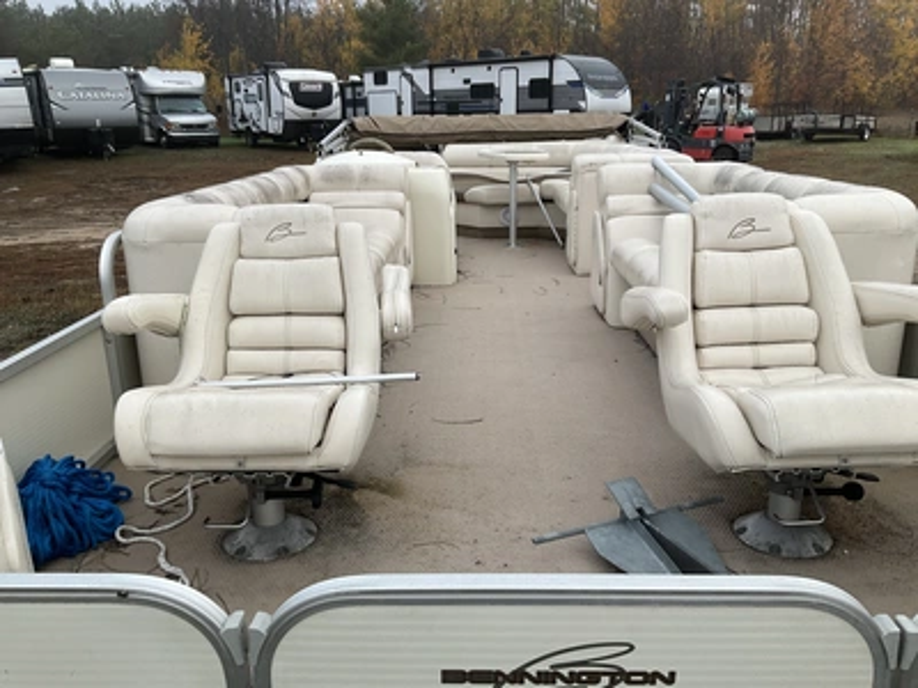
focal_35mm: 29
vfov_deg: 48.2
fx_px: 769
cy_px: 344
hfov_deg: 61.7
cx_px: 459
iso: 20
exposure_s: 1/182
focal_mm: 3
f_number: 1.8
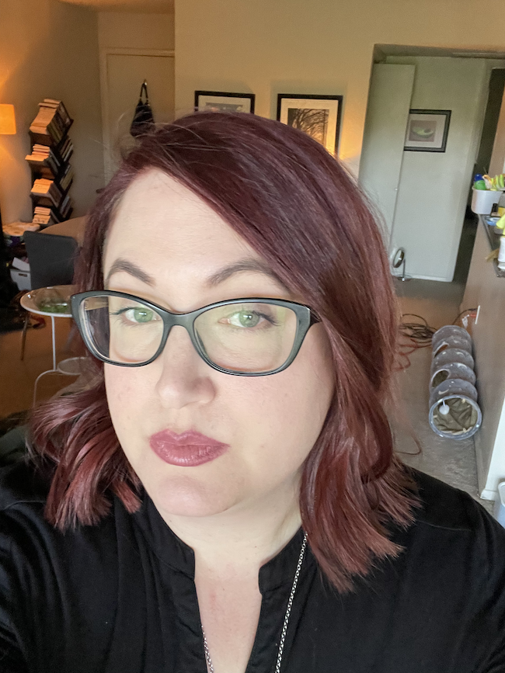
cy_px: 336
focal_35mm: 30
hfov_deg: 46.8
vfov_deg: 60.0
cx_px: 252
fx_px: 584
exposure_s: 1/60
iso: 250
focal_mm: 2.71
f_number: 2.2
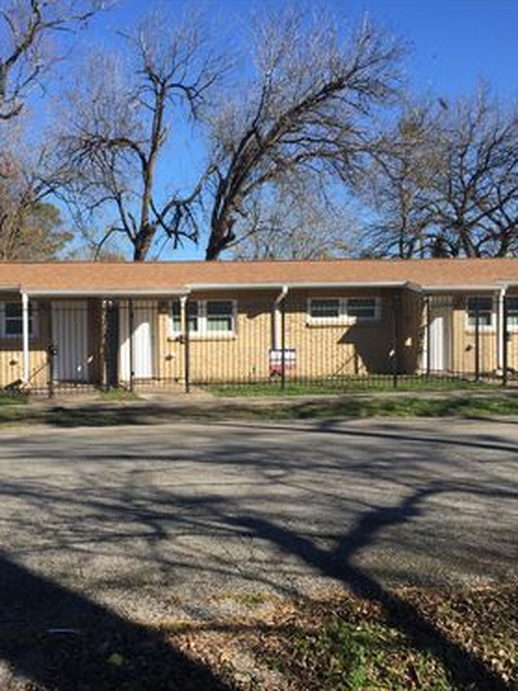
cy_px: 345
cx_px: 152
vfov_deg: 47.9
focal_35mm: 39
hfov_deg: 36.2
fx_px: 778
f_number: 2.2
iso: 32
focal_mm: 4.15
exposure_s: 1/1412
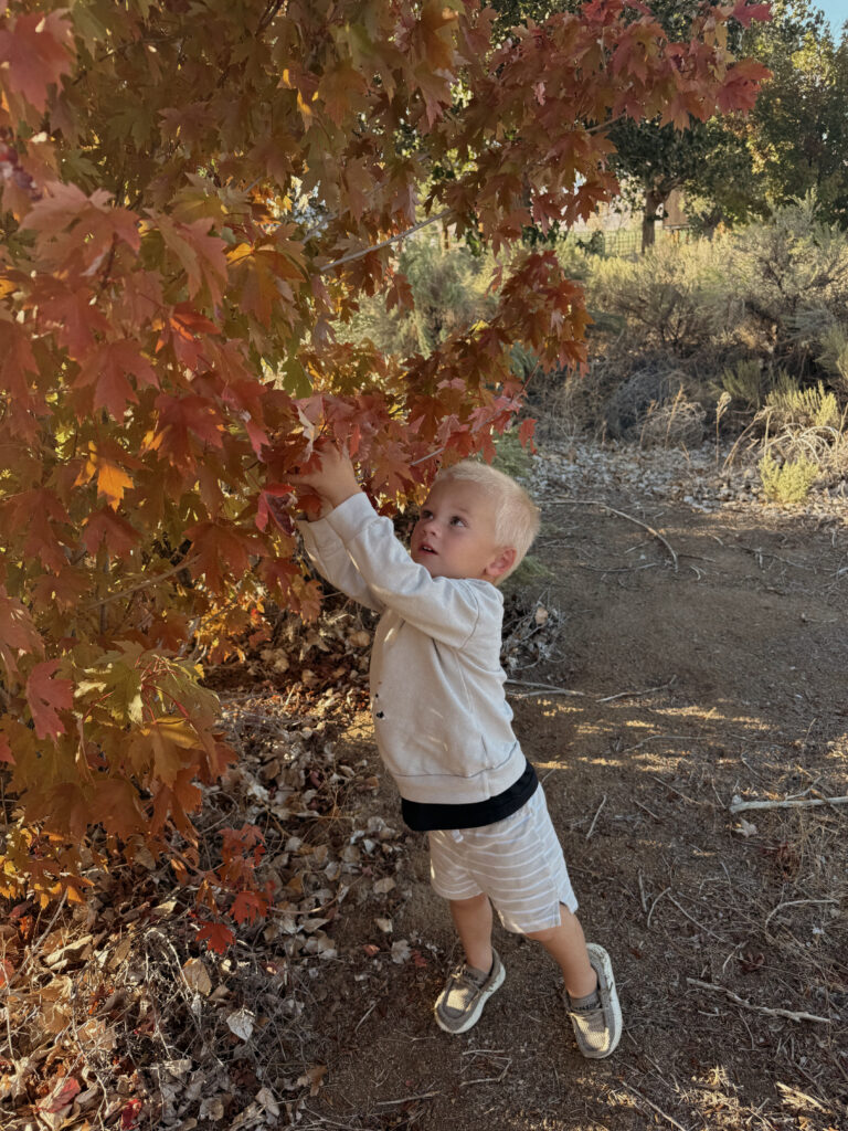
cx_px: 424
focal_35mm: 24
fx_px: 784
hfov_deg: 56.8
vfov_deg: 71.6
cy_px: 566
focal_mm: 6.76
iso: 80
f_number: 1.78
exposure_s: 1/481
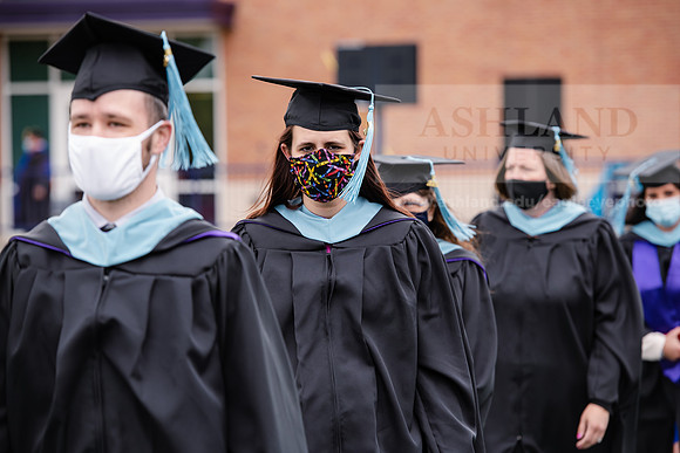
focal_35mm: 170
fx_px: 3212
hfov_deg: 12.1
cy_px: 226
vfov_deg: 8.1
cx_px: 340
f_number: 5
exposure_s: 1/640
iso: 500
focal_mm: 170
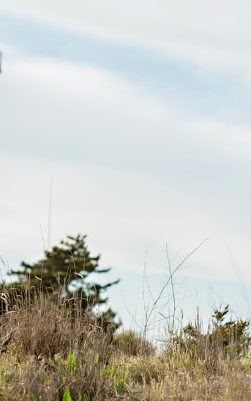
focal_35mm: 142
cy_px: 182
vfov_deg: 14.7
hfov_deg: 9.2
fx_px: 1555
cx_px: 169
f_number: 2.8
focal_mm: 85
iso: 100
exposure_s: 1/2000
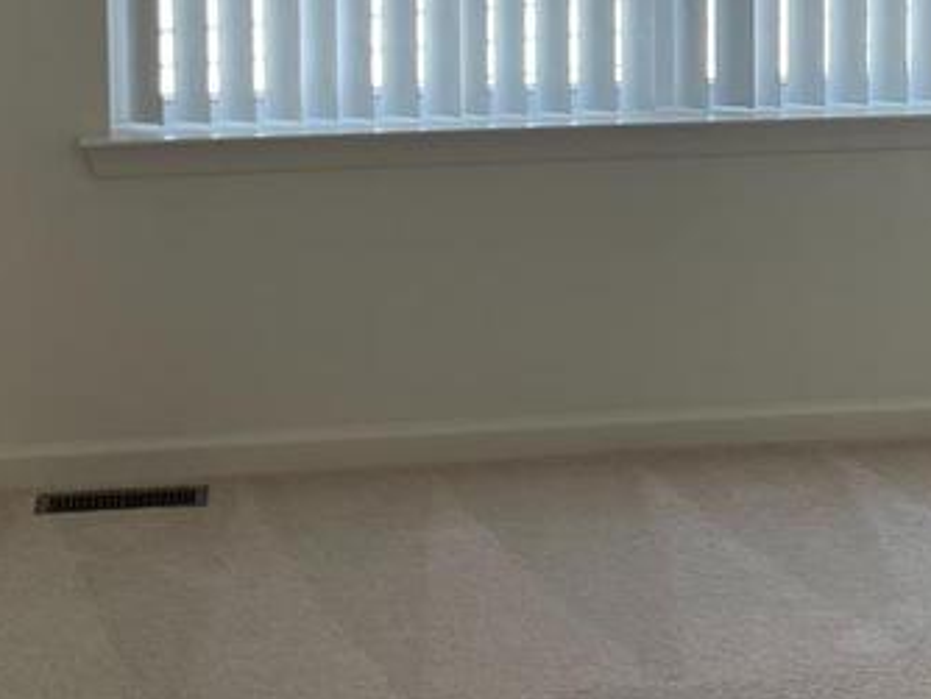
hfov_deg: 17.2
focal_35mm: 112
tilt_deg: -5.1
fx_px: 3014
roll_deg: -0.3
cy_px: -17
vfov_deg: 13.1
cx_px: 878
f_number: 1.6
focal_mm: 4.2
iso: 40
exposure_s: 1/120
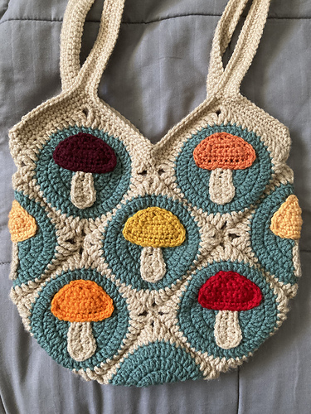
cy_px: 207
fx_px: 335
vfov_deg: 63.4
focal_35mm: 28
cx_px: 156
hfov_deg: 49.7
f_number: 1.8
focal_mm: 3.99
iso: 320
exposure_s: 1/47
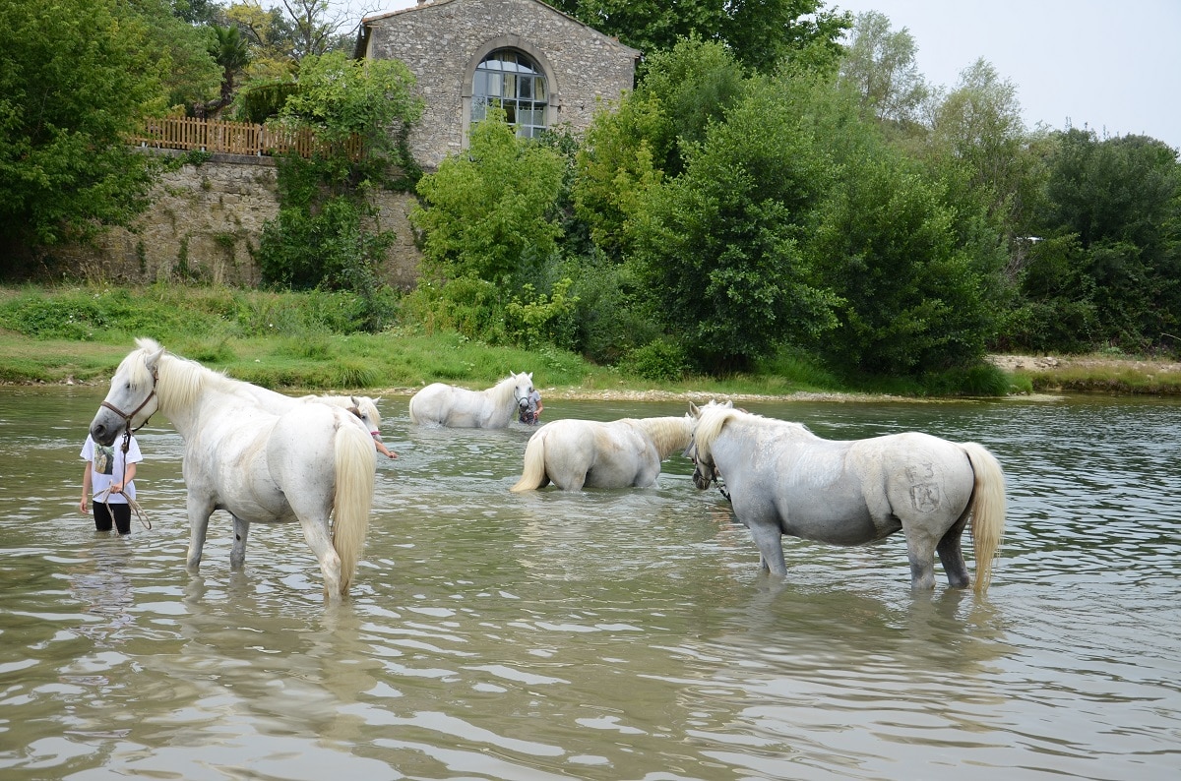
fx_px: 1718
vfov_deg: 25.6
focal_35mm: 52
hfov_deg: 37.9
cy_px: 390
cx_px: 590
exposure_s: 1/250
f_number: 5.6
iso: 100
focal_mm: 35
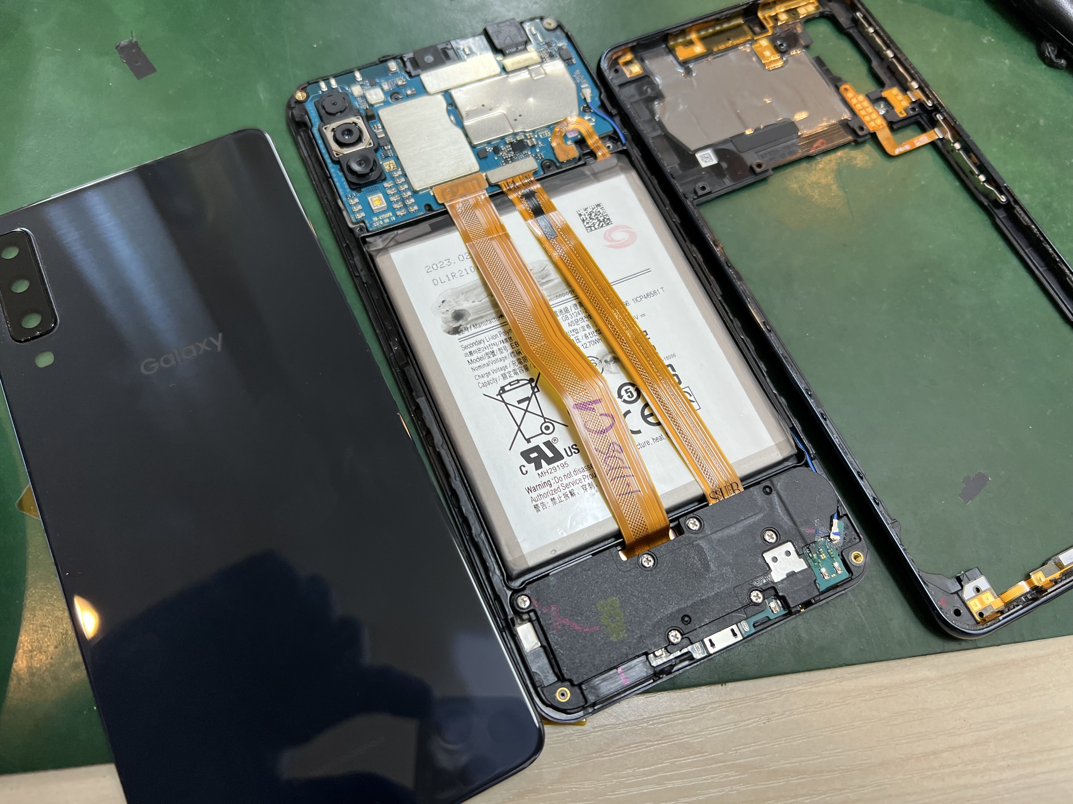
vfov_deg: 53.1
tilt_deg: -68.3
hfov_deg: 67.3
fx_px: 806
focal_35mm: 26
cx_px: 536
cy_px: 402
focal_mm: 5.7
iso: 80
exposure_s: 1/100
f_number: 1.5
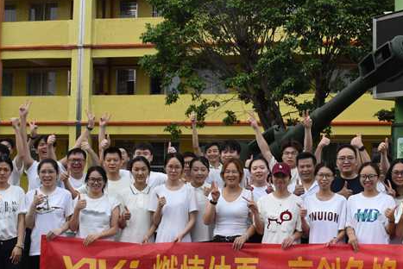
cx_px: 297
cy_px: 138
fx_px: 728
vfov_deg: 21.0
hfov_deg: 30.5
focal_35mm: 65
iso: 400
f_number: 5.6
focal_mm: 18
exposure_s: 1/125
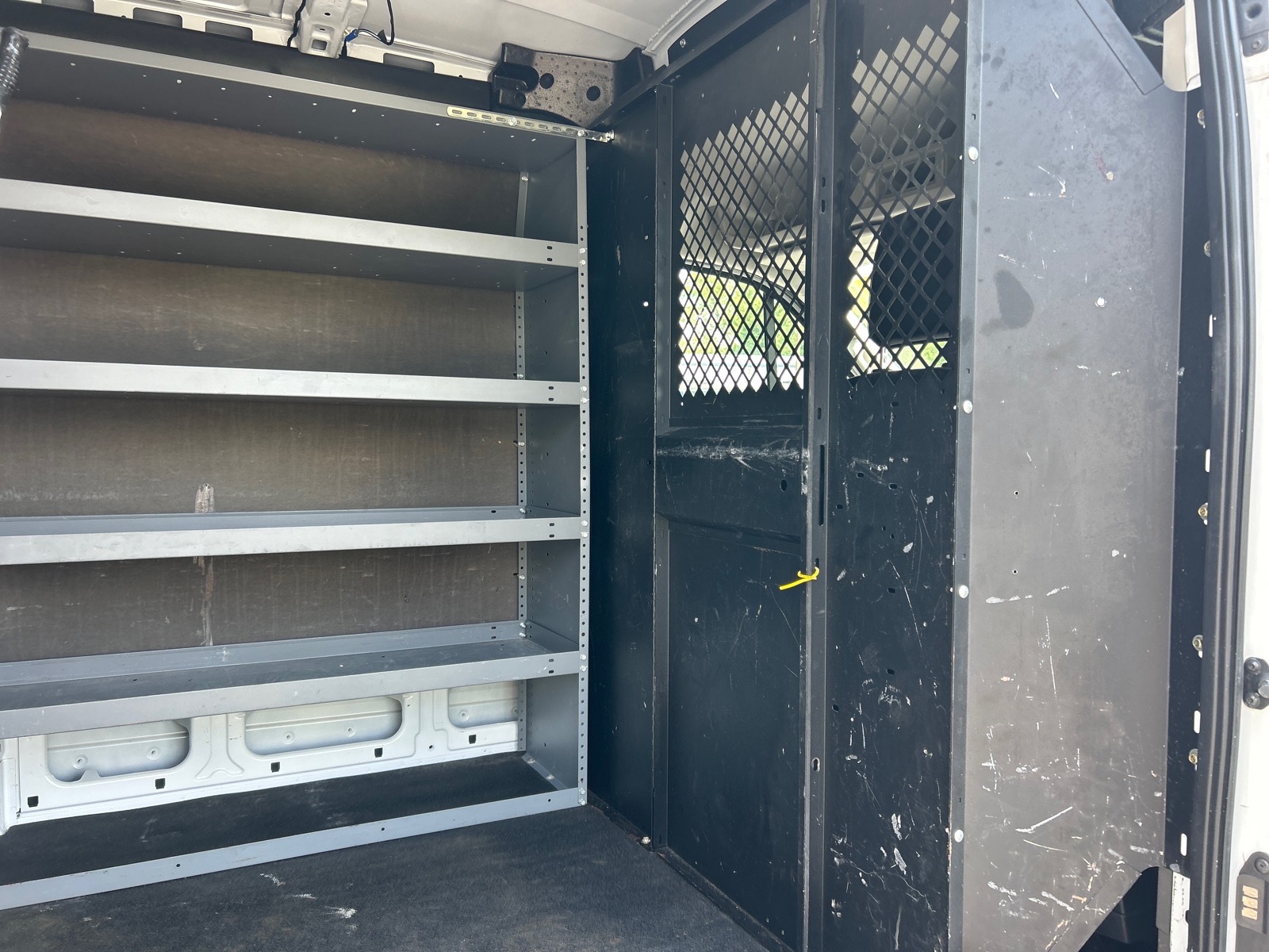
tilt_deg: -2.4
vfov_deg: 53.1
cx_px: 634
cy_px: 476
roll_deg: -2.2
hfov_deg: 67.3
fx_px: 953
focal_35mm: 26
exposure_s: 1/171
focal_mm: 5.7
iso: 50
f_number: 1.5
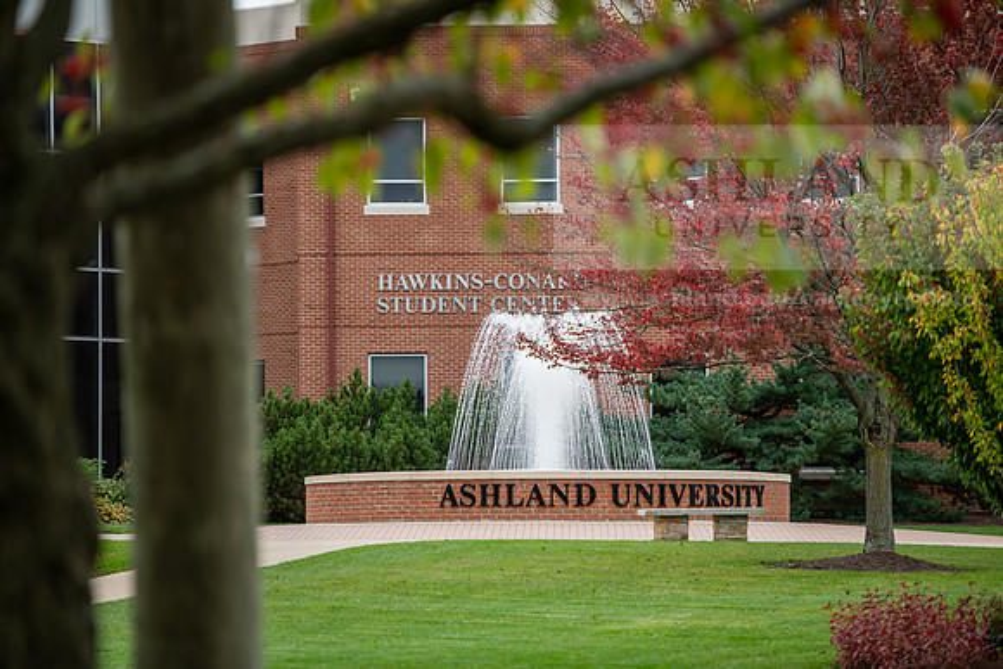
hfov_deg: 11.7
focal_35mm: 175
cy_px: 334
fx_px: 4877
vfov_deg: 7.9
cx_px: 502
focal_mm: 175
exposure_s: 1/500
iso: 200
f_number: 3.2
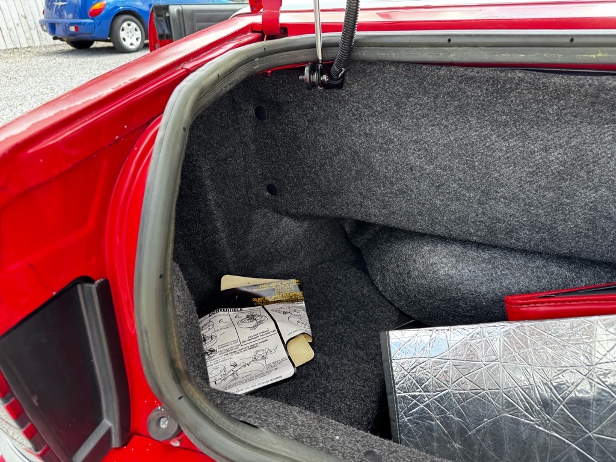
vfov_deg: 56.8
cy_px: 231
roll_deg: +1.2
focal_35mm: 24
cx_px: 308
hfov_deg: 71.6
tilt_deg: -33.0
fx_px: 427
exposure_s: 1/172
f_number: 1.78
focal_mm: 6.76
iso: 80
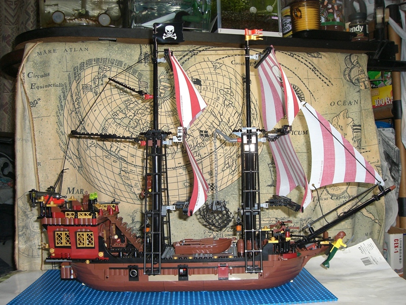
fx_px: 446
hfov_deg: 49.0
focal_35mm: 38
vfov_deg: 37.7
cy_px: 152
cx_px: 203
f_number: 2.7
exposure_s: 1/60
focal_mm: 6.2
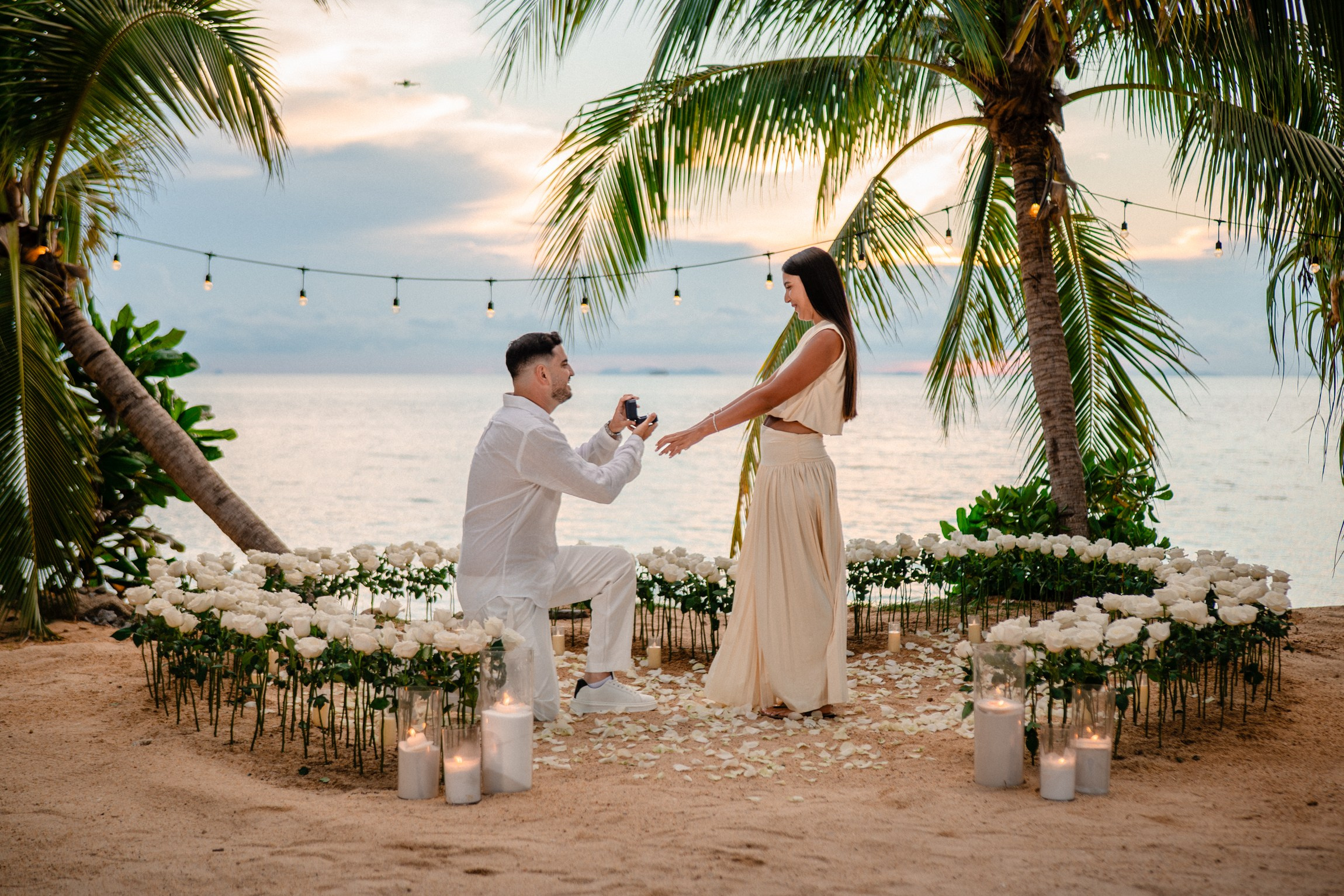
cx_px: 672
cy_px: 448
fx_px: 1875
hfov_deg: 39.4
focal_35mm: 50
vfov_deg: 26.9
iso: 100
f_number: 2.2
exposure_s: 1/400
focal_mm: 50
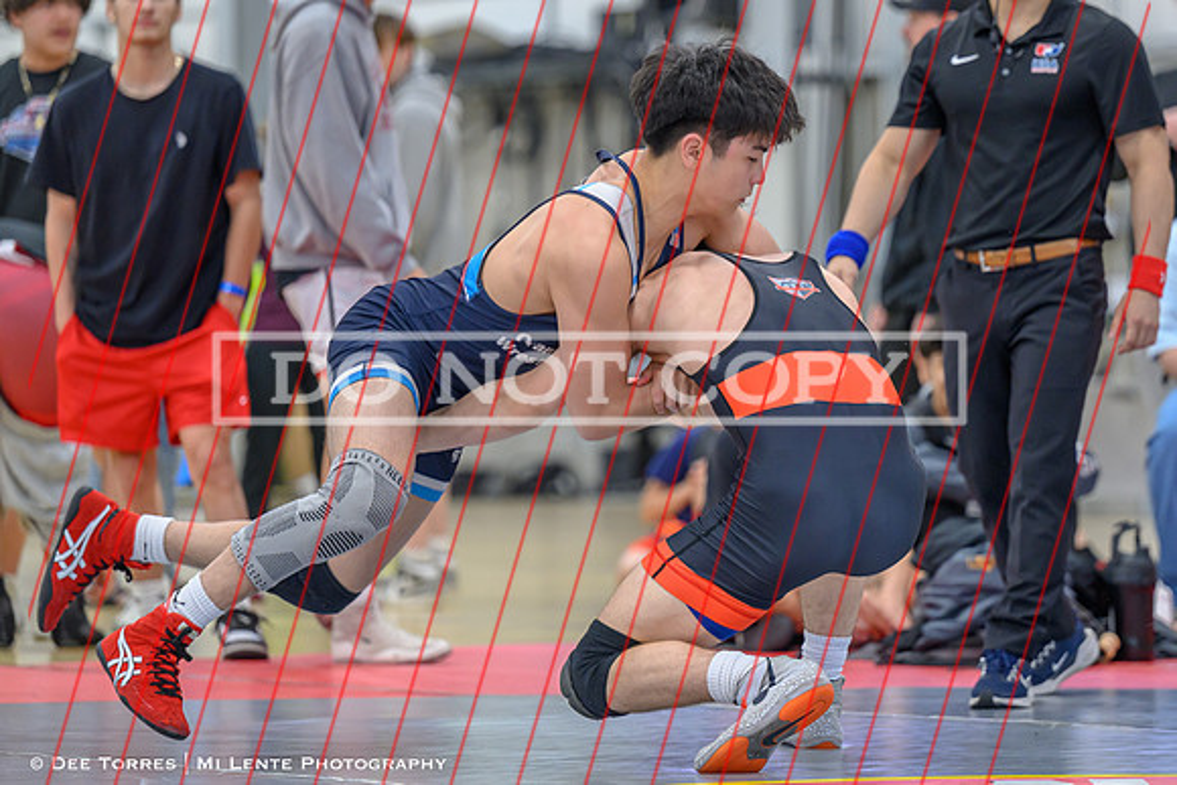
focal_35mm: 186
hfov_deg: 11.1
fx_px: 6079
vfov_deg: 7.4
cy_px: 346
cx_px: 754
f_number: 2.8
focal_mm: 135
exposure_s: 1/640
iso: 1800
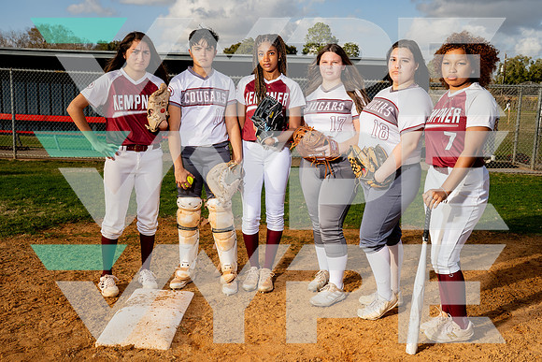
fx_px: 527
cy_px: 181
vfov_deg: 37.9
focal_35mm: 35
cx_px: 271
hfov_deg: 54.4
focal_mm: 35
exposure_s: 1/250
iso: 100
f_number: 9
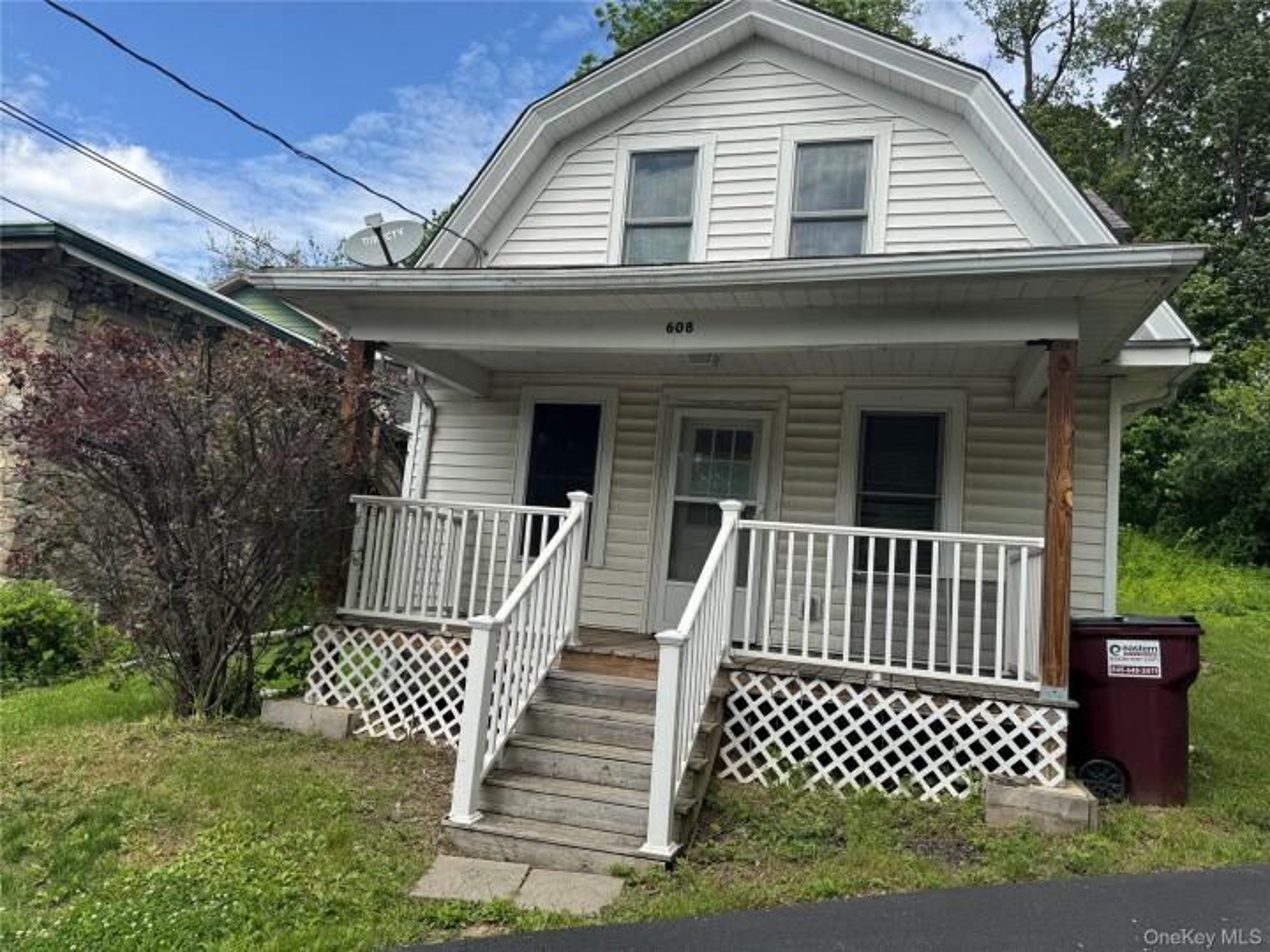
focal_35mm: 24
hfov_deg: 71.6
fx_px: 881
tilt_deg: +6.1
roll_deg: -5.0
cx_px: 635
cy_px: 476
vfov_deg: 56.8
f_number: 1.78
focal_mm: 6.76
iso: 80
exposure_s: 1/3247
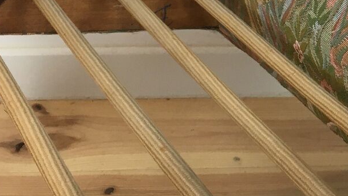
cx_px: 382
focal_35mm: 104
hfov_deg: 19.7
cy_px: -12
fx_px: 960
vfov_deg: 11.5
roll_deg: -1.0
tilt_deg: -21.0
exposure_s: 1/33
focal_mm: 4.15
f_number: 2.2
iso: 40
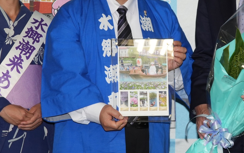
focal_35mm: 165
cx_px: 174
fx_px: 1097
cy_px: 55
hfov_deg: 12.7
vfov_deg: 8.0
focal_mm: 61
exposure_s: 1/200
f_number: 5
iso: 1000
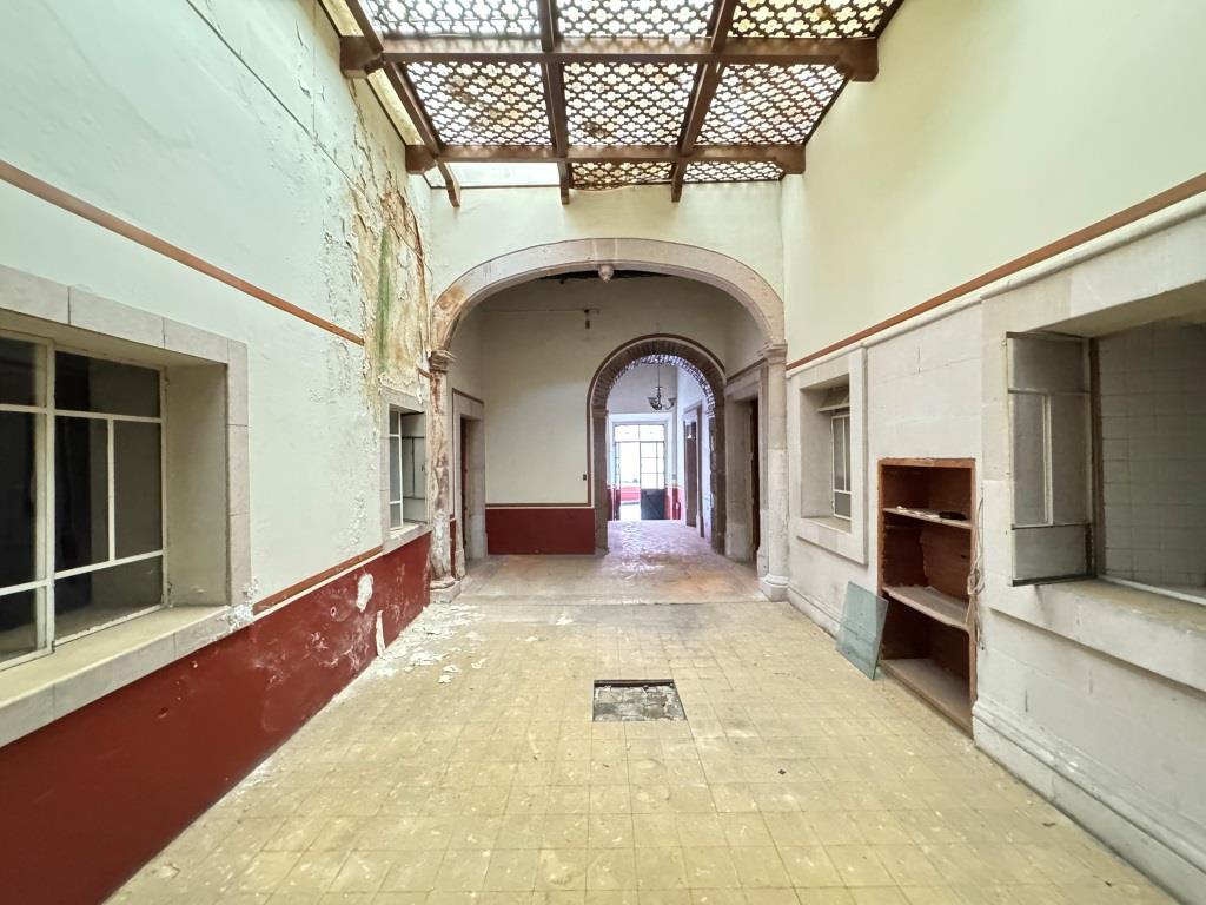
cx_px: 603
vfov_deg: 85.7
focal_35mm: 14
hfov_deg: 102.1
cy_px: 452
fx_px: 488
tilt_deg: +0.4
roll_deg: +1.6
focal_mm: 2.22
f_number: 2.2
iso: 1600
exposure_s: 1/30
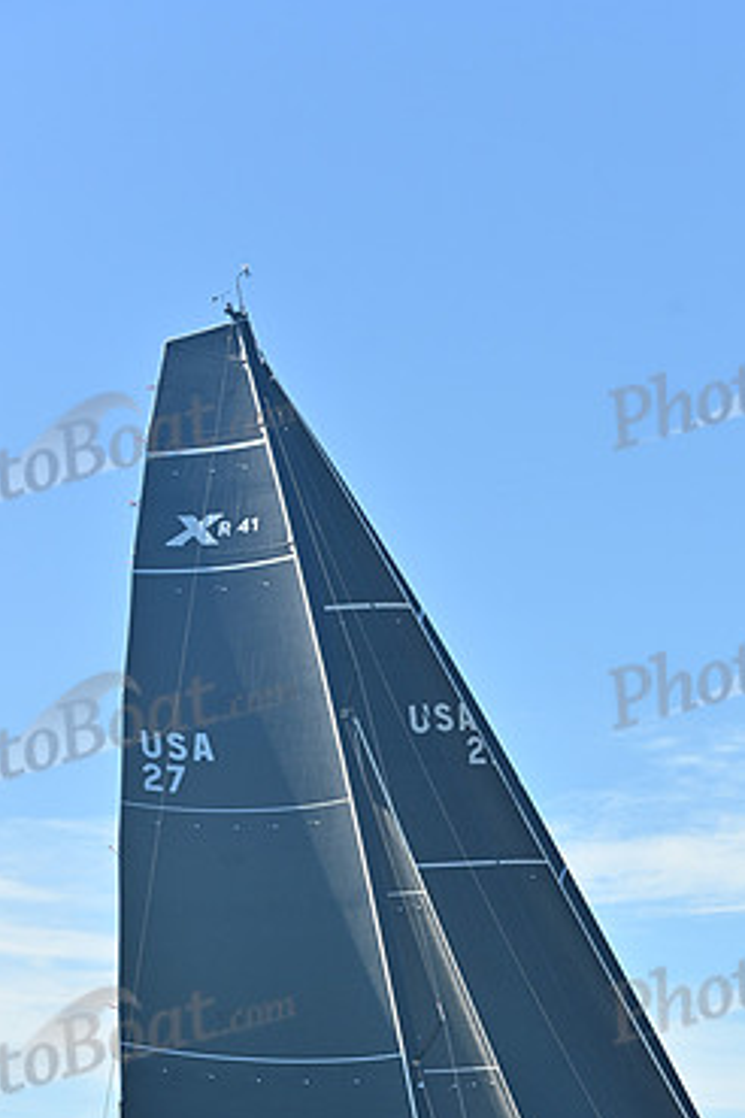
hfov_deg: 12.4
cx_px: 453
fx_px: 3414
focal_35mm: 110
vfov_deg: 18.5
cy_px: 851
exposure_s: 1/1000
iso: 250
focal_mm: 70
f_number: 6.3
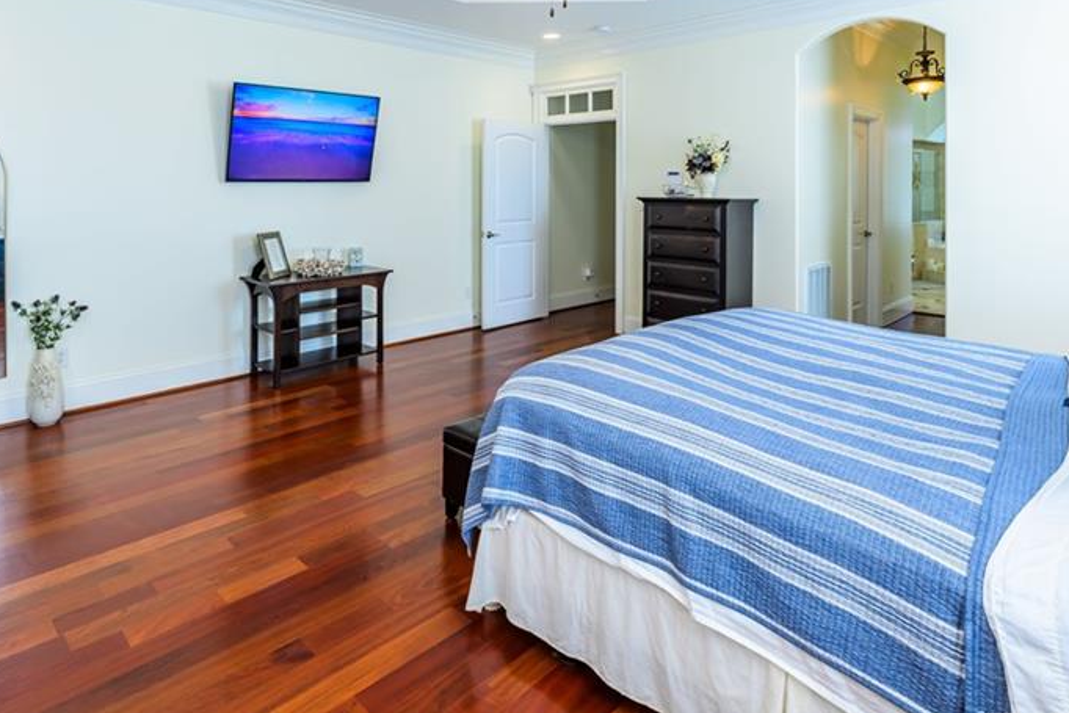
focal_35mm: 21
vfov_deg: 57.0
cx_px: 444
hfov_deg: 80.5
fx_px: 624
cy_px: 194
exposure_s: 1/80
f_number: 8
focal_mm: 14
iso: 64
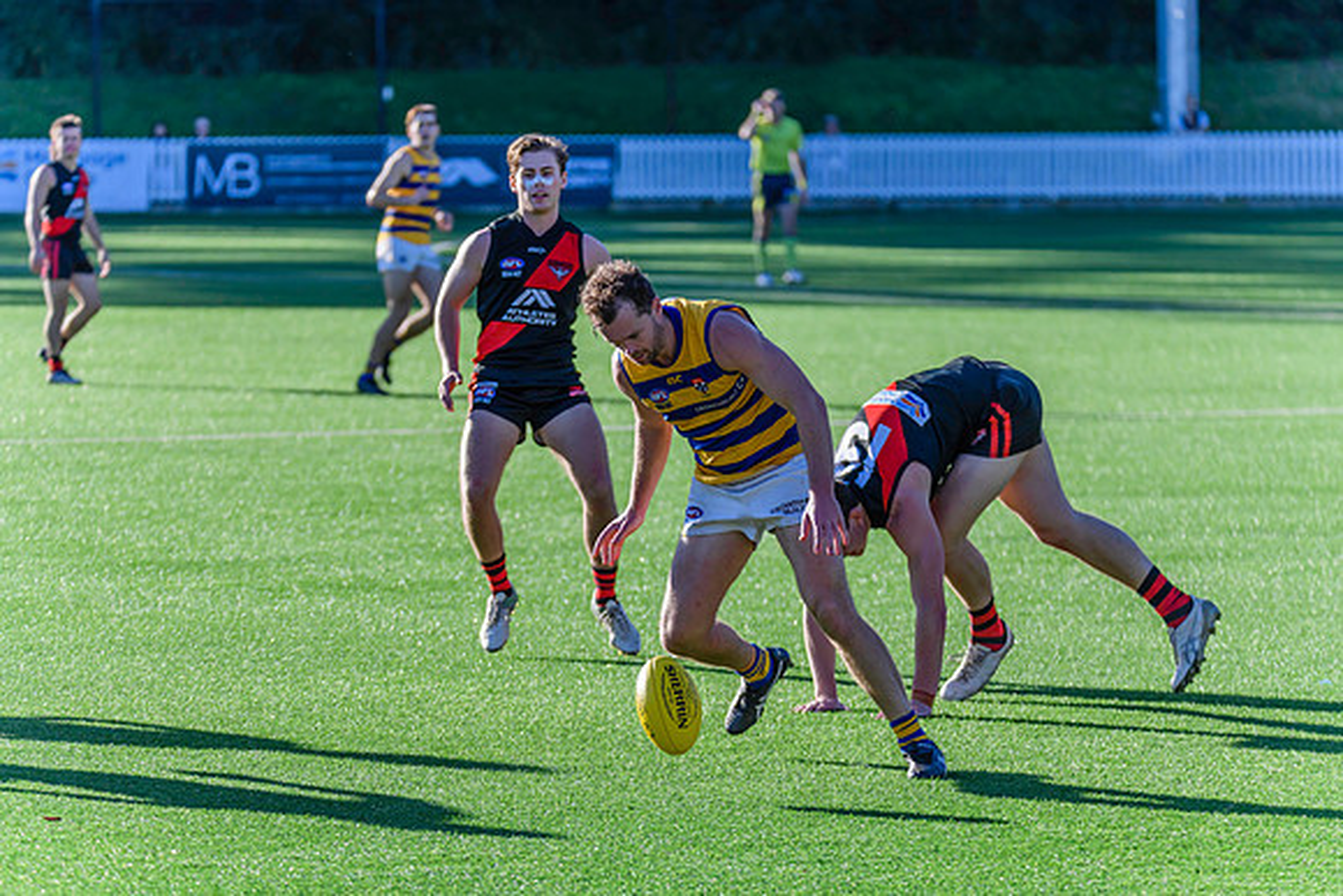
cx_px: 672
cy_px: 448
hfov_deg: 8.5
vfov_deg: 5.7
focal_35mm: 243
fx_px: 9071
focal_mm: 240
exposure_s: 1/2000
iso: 800
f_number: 5.6
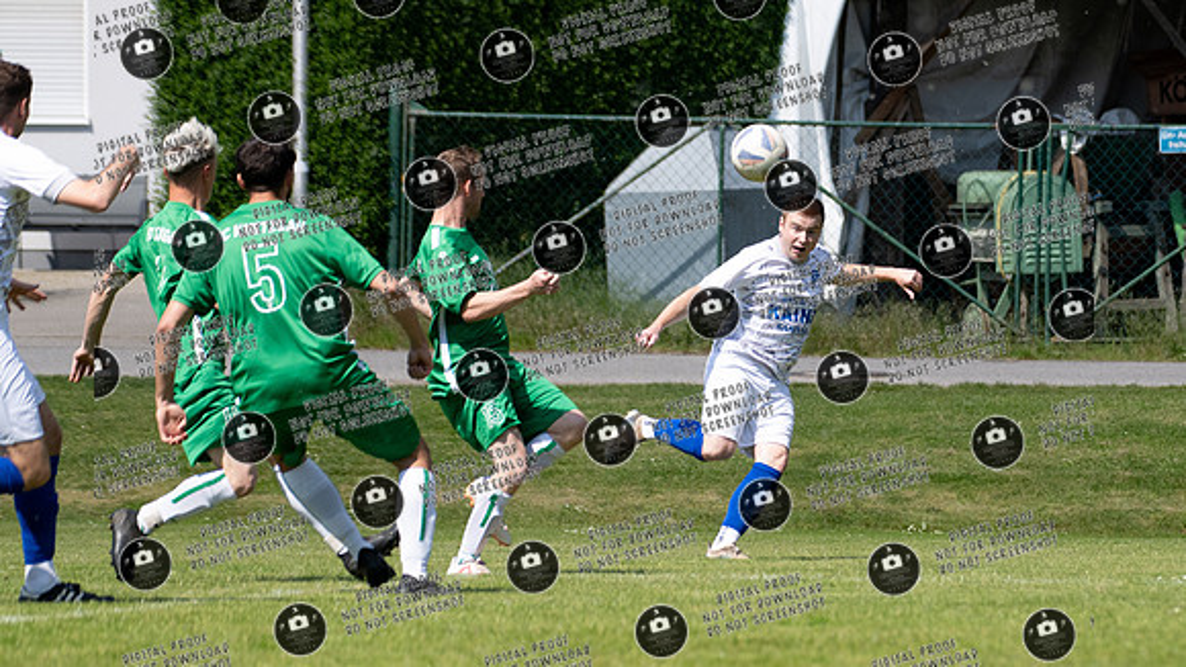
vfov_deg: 3.5
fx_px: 10971
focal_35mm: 349
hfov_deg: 6.2
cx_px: 898
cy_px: 322
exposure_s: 1/1600
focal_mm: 220
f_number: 5.6
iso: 500
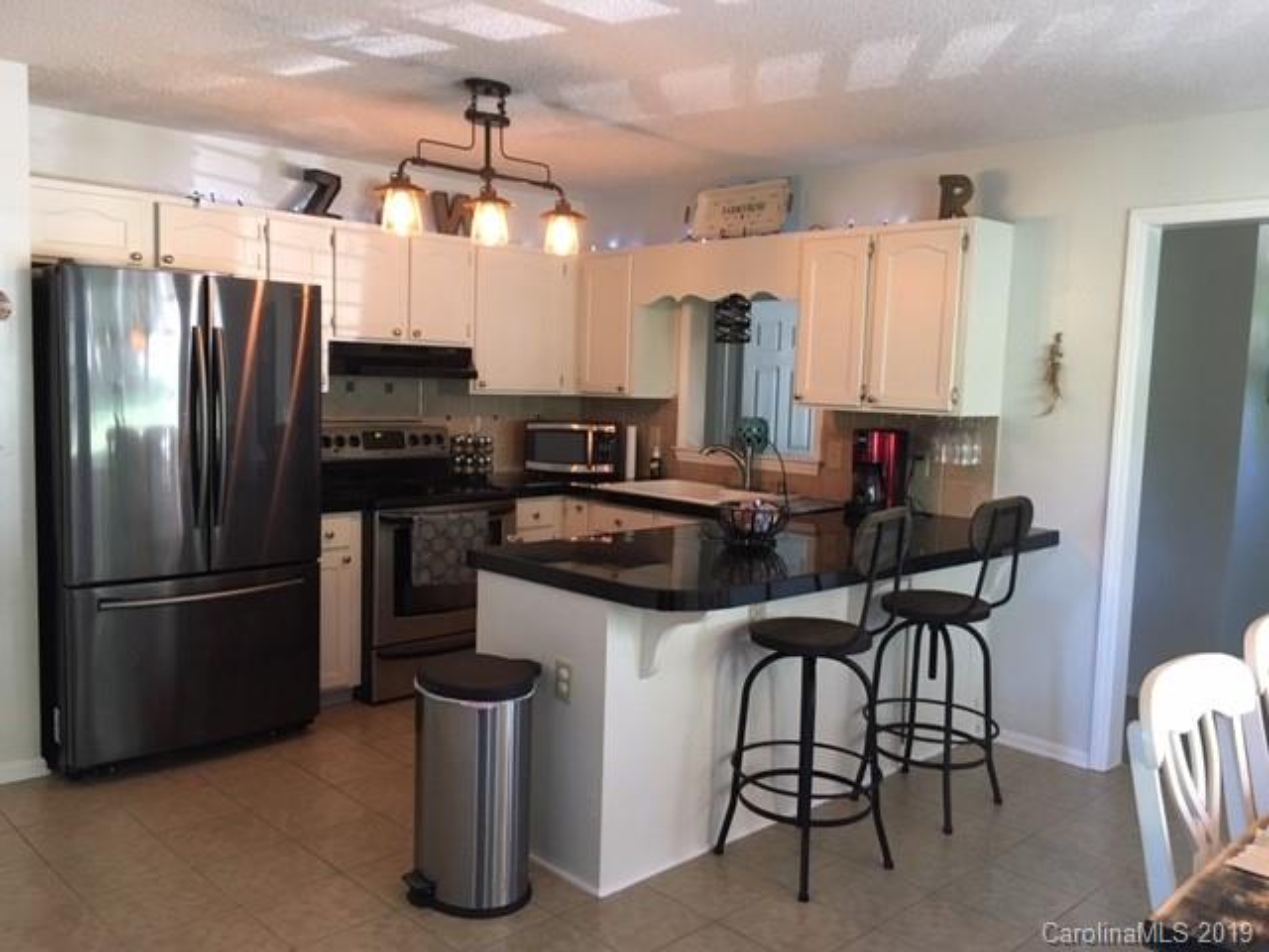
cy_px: 476
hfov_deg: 61.7
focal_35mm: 29
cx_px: 634
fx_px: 1063
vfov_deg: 48.2
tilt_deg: -6.8
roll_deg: -1.6
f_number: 2.2
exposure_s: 1/30
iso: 160
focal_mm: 4.15
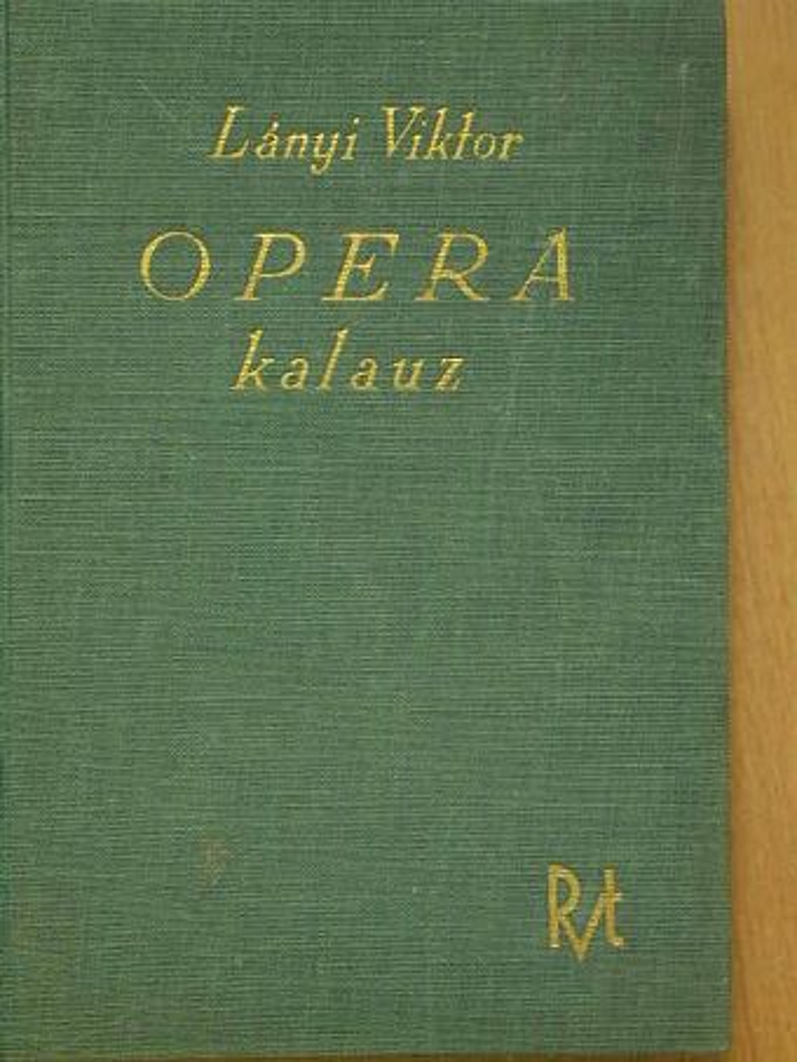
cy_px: 531
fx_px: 2700
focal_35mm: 88
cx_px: 398
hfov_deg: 16.8
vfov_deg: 22.2
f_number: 3.7
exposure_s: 1/17
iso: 100
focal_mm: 18.2
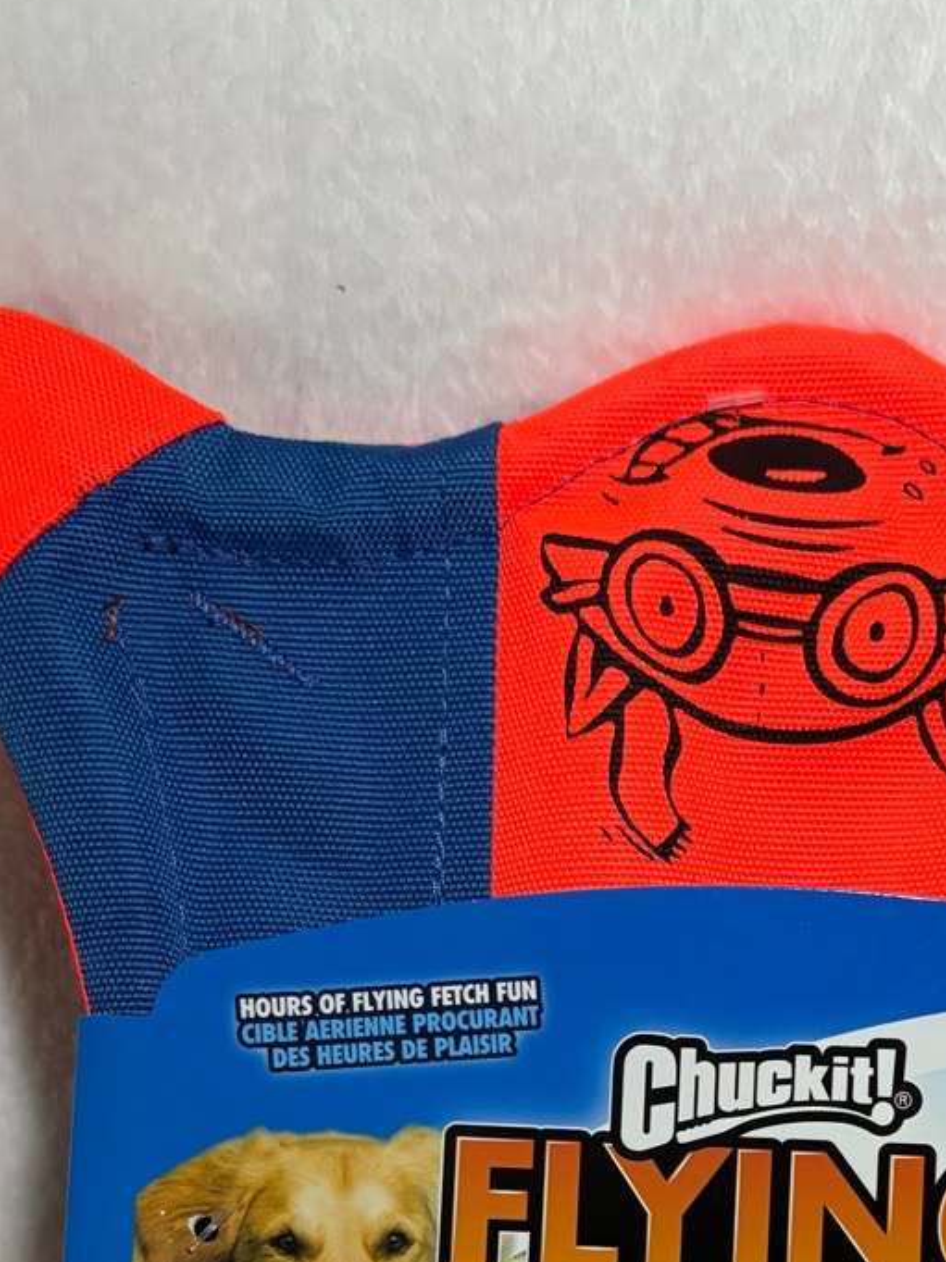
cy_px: 1216
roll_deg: -0.9
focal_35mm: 61
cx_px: 753
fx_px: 2224
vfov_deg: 29.9
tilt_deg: -34.1
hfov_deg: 23.7
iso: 320
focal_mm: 5.96
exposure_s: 1/60
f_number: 1.6
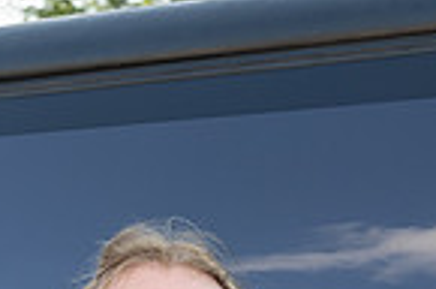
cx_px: 44
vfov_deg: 8.2
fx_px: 1861
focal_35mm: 154
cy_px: 674
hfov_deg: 13.2
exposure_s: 1/200
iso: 320
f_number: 5.6
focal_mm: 33
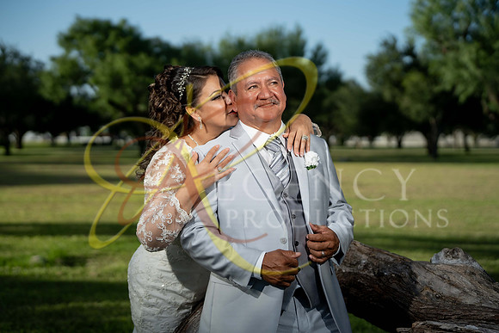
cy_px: 166
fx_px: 832
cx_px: 250
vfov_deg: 22.6
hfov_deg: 33.4
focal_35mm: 60
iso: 200
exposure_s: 1/4000
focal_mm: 60
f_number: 2.5
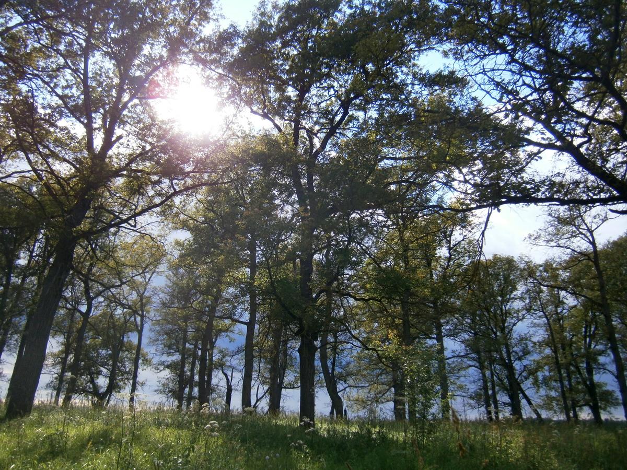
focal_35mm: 26
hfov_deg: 67.3
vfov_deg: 53.1
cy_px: 235
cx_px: 314
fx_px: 471
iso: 80
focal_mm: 4.7
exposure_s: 1/60
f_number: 8
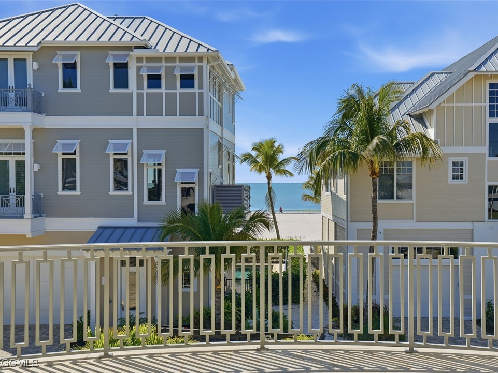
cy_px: 186
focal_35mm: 38
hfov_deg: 48.9
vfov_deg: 37.7
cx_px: 273
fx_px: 547
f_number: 9
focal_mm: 35
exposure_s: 1/3200
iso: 400
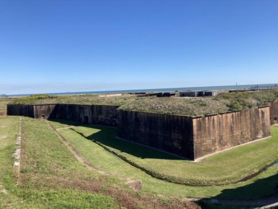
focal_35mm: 28
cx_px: 139
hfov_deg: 63.4
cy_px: 104
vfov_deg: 49.8
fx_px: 225
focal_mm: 3.99
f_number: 1.8
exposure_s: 1/1779
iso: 20
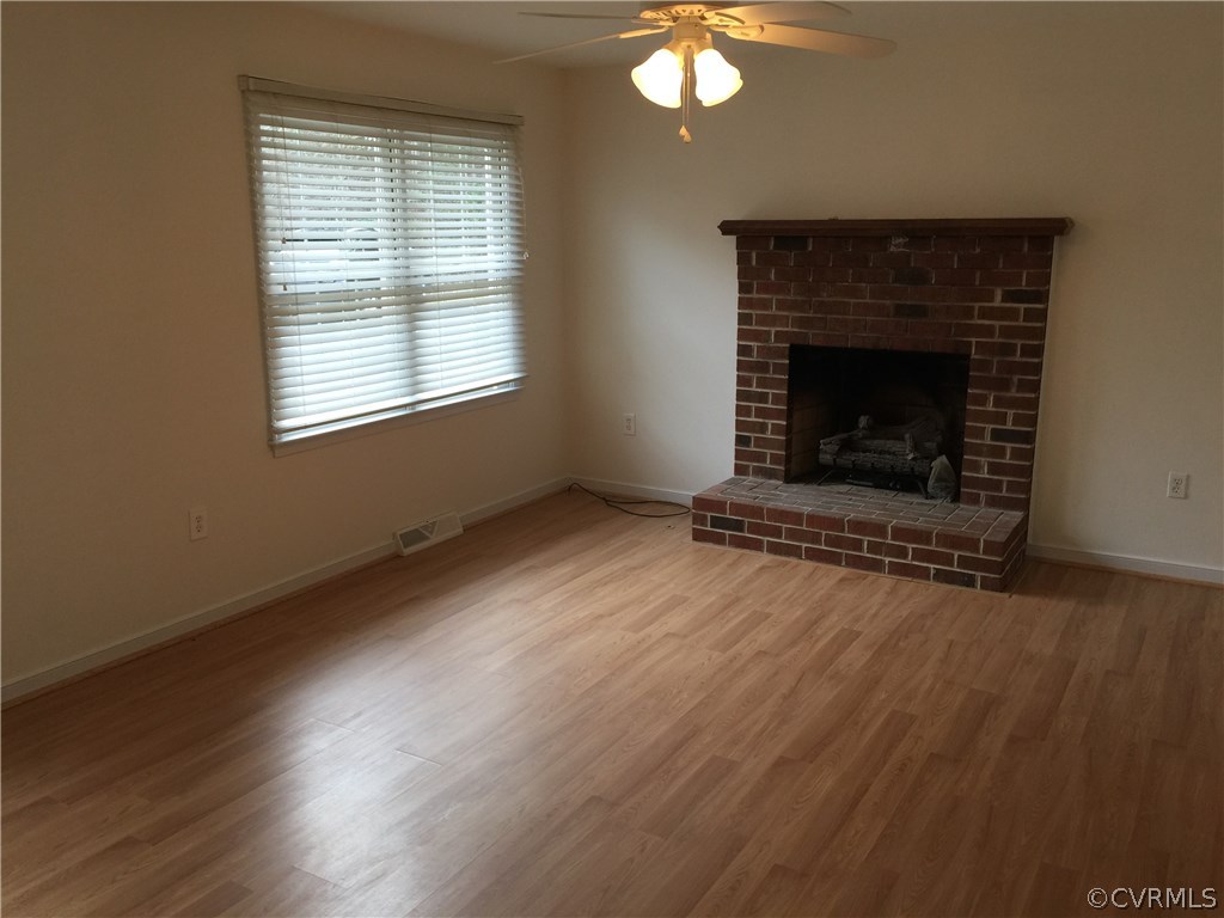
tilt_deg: -11.6
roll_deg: -0.9
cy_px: 459
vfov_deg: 48.2
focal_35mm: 29
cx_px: 612
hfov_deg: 61.7
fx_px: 1025
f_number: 2.2
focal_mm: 4.15
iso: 32
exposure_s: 1/40
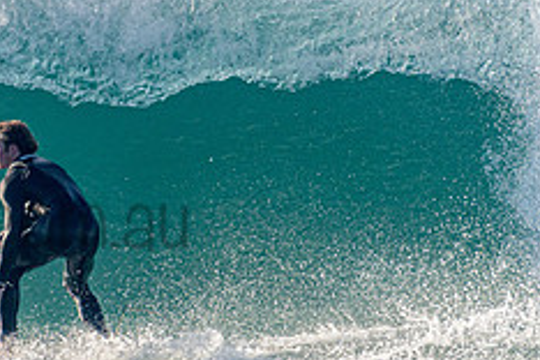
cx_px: 93
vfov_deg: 0.9
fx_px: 22663
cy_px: 99
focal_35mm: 1511
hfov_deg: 1.4
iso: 320
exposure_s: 1/2000
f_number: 5.6
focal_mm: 500
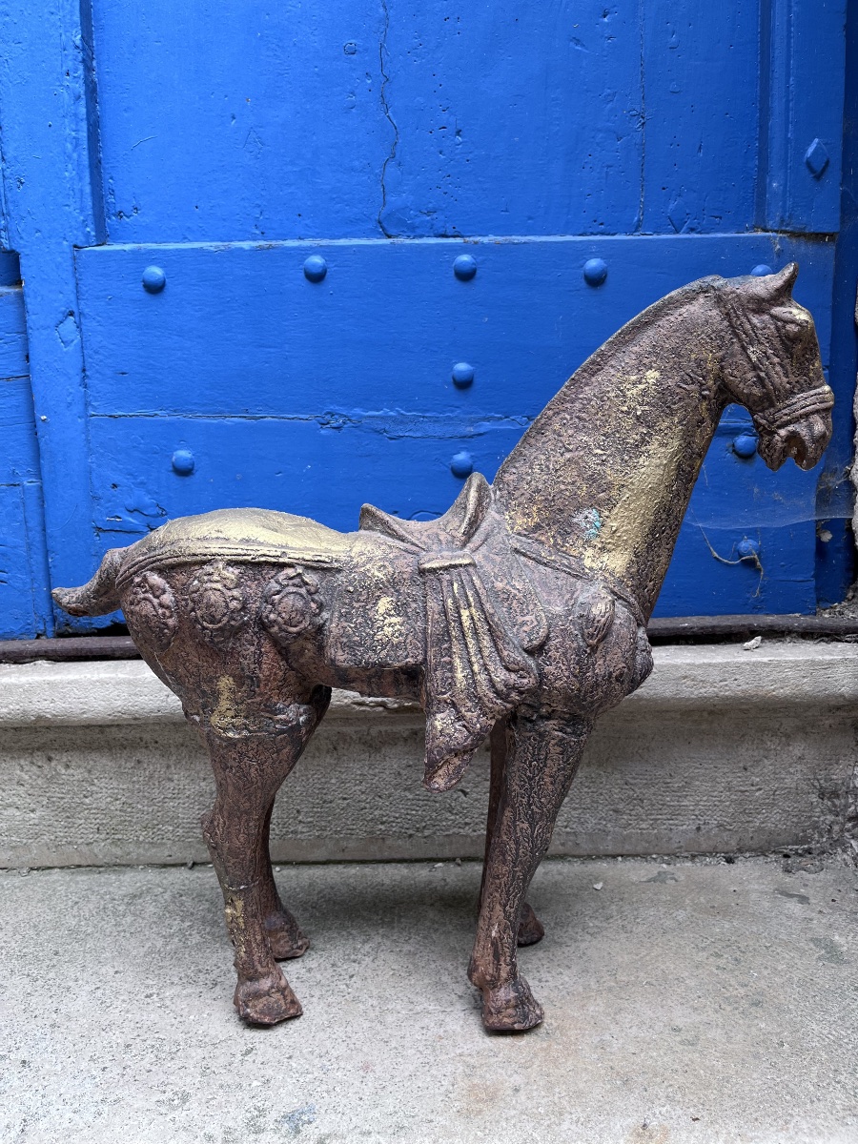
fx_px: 859
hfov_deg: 53.1
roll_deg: +1.3
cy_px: 572
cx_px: 429
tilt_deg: -8.4
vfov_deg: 67.3
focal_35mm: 26
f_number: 1.6
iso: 40
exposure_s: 1/189
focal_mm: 5.1
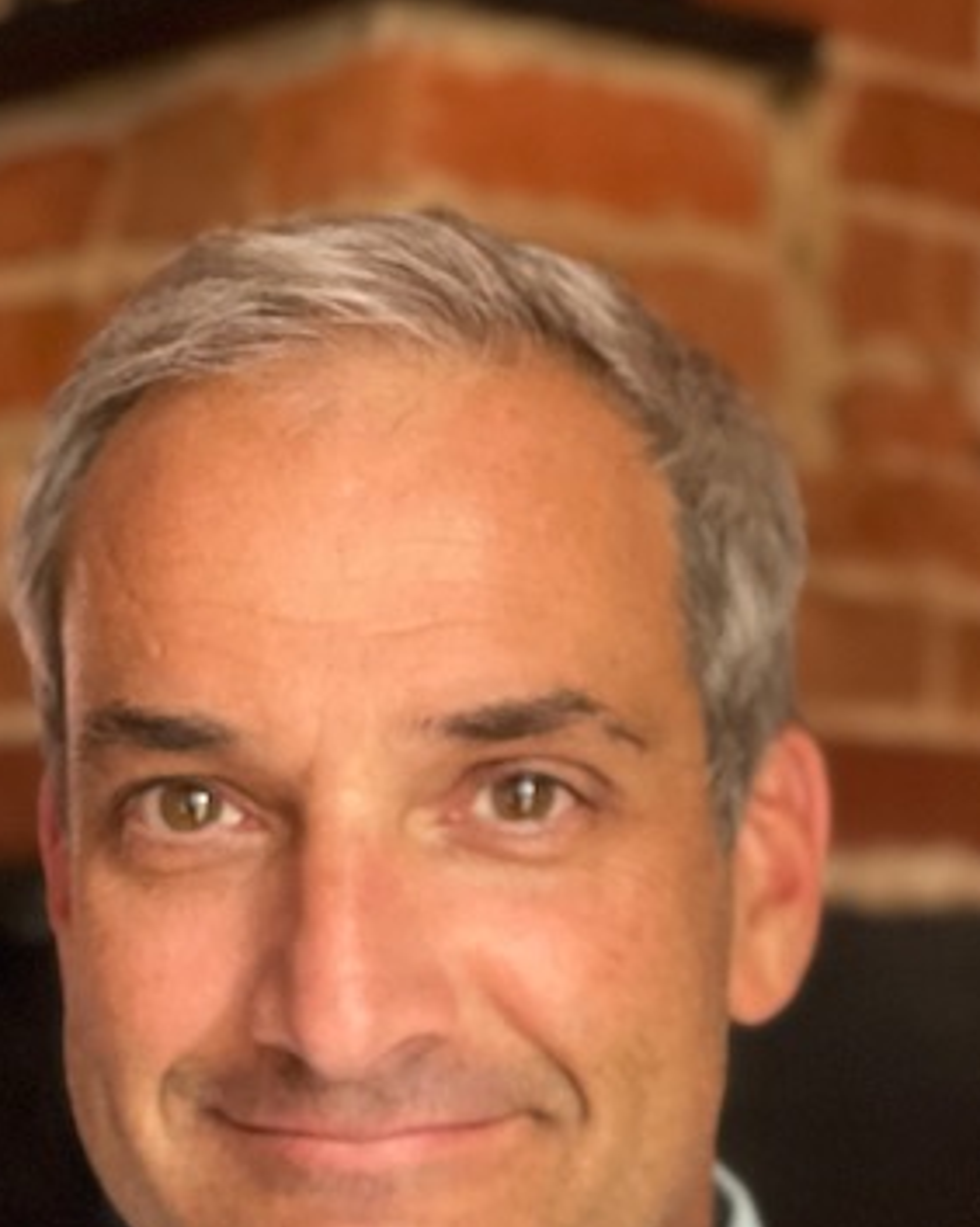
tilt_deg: -0.8
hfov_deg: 16.7
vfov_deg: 20.7
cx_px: 476
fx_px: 3338
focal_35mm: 92
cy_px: 886
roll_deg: -0.8
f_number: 2
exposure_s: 1/29
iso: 500
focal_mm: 6
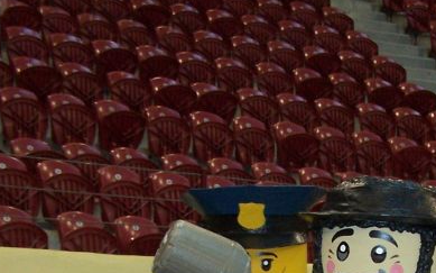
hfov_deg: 19.5
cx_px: 323
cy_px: 338
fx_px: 1259
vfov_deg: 12.0
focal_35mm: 106
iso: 140
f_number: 2.8
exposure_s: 1/60
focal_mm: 6.3
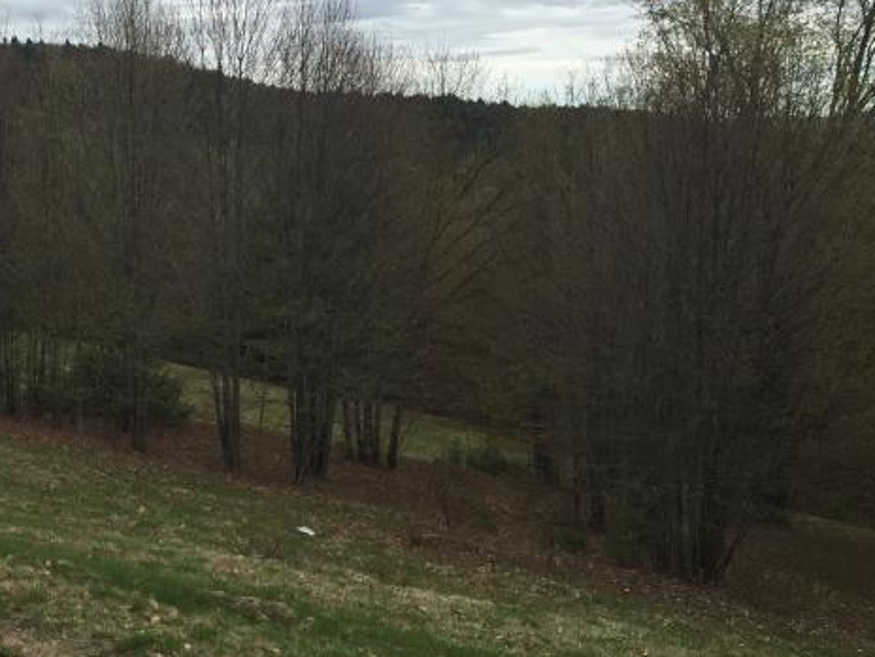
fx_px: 1618
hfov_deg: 27.7
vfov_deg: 22.9
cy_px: 376
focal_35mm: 64
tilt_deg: -7.0
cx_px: -77
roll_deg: +0.7
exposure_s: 1/989
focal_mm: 4.15
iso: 32
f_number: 2.2
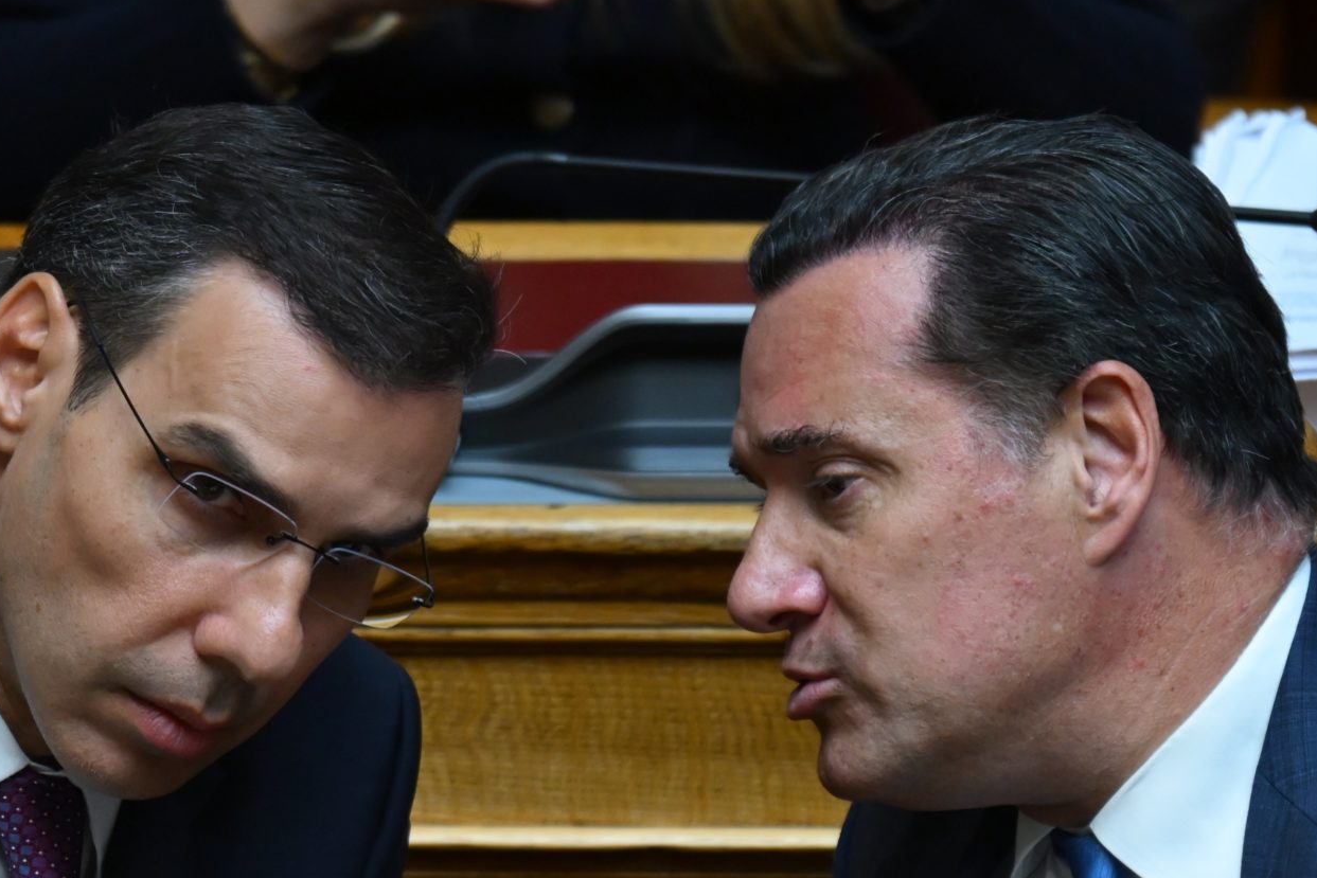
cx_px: 579
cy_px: 833
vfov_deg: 1.1
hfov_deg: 1.7
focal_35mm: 1236
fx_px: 45219
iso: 3200
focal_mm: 600
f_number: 6.3
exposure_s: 1/200
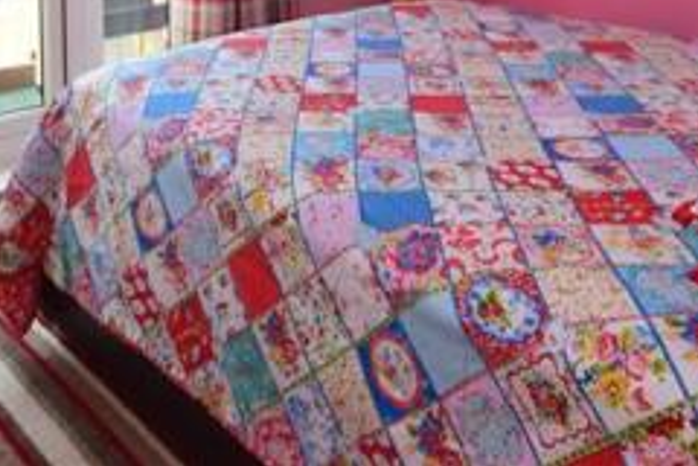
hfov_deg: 47.3
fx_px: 795
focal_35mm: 41
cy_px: -167
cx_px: 300
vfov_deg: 26.6
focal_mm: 10
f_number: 5
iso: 200
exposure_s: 1/10
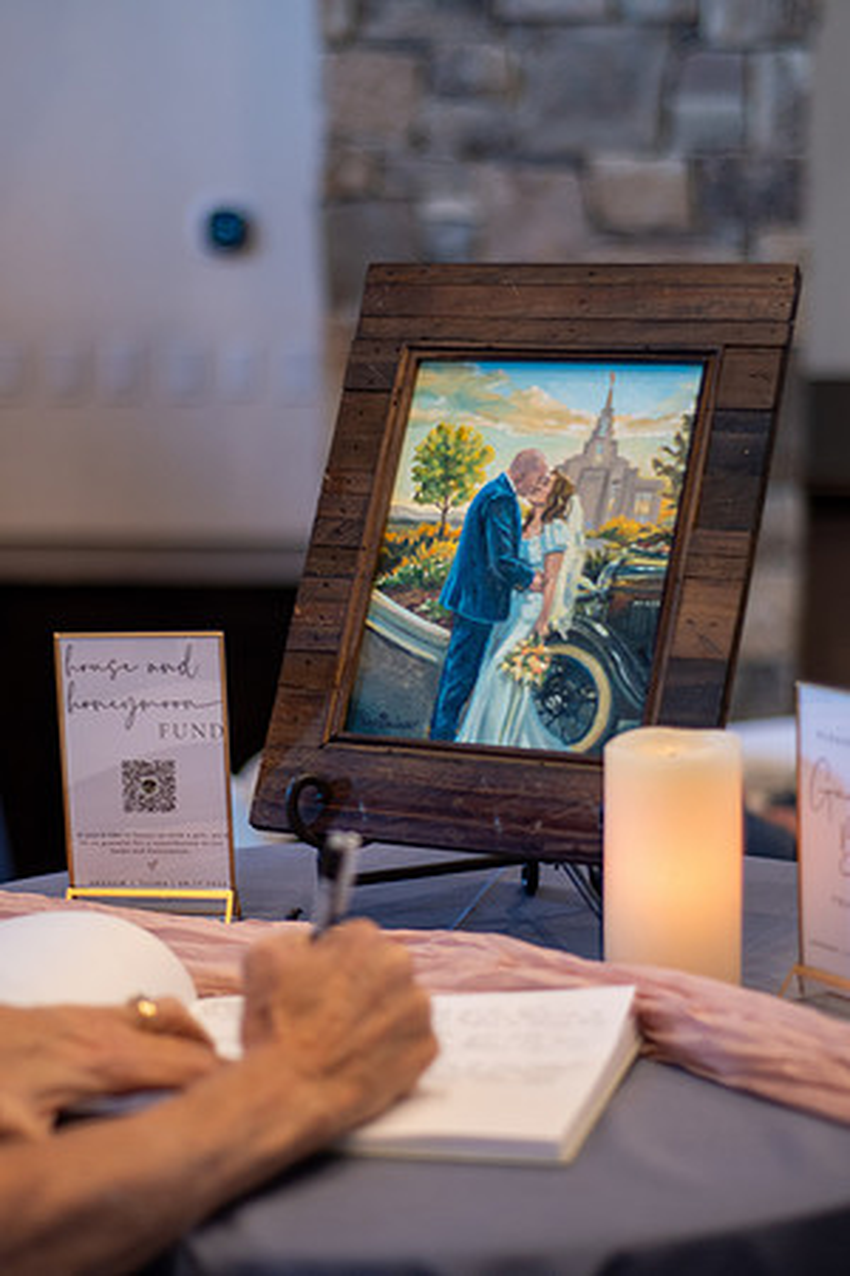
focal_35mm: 75
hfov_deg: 18.2
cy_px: 638
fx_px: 2656
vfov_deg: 27.0
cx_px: 425
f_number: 1.8
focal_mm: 50
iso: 500
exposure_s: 1/80
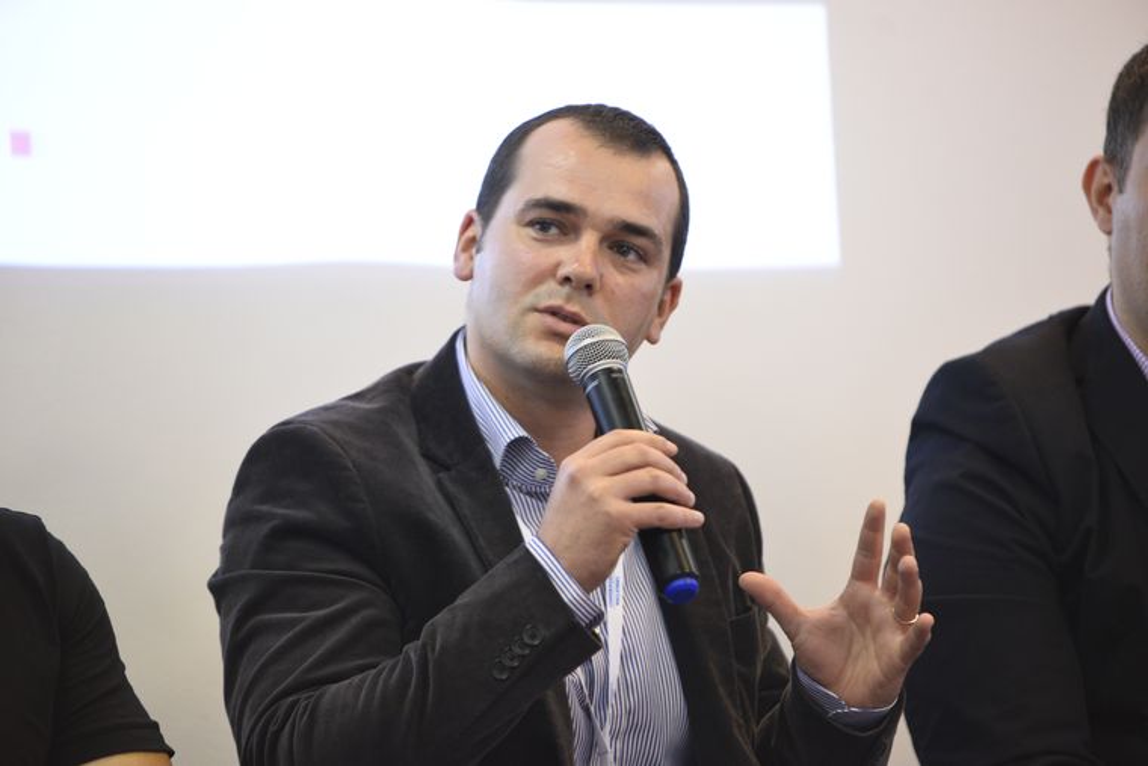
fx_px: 5741
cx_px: 574
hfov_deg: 11.4
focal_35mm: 180
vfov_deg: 7.6
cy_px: 383
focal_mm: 180
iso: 2200
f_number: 3.2
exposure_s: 1/125
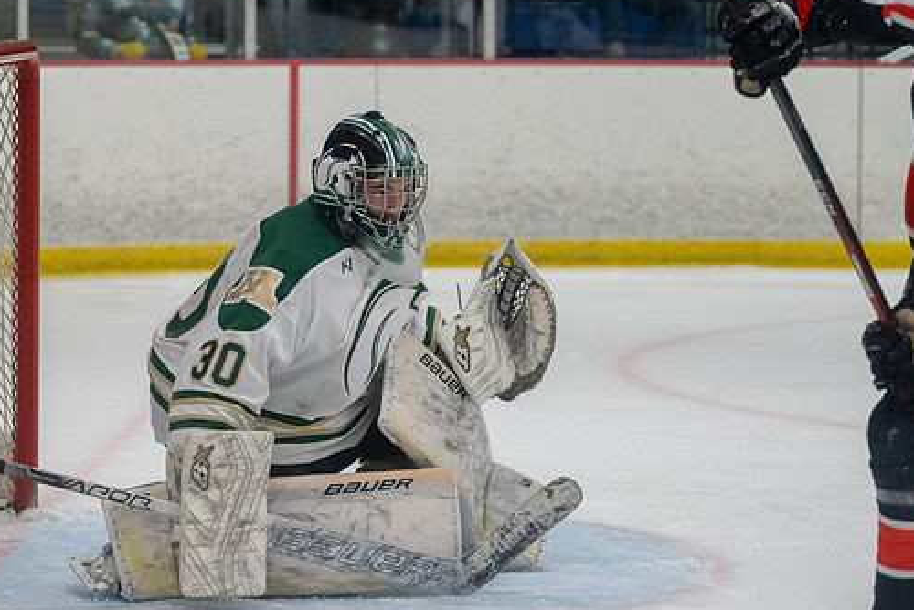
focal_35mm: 205
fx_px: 5208
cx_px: 345
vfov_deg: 6.7
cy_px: 290
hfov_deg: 10.0
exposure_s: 1/1000
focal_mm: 135
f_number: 4.5
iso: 8000
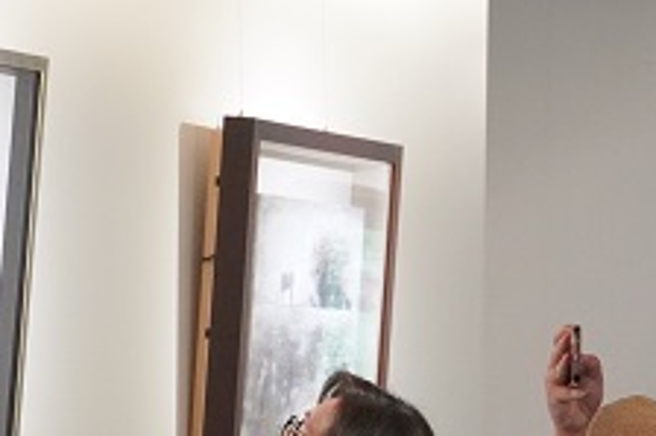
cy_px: 606
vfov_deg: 4.8
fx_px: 5182
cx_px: 641
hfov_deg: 7.2
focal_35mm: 285
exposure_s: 1/160
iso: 4000
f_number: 5.6
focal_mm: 59
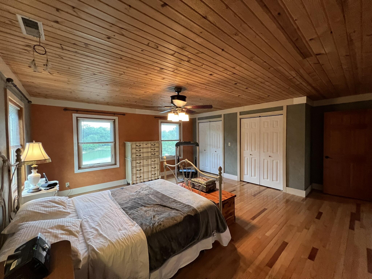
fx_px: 140
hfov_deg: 106.2
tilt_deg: -1.8
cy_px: 140
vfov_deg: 89.9
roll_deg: +0.6
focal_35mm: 13
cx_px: 186
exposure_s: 1/60
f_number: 1.8
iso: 400
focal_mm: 1.57
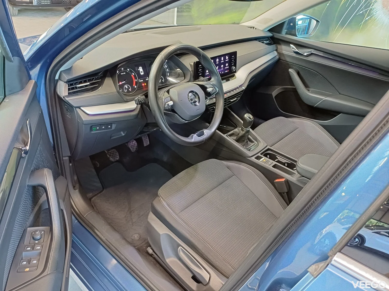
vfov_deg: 54.9
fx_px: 281
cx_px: 194
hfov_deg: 69.4
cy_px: 146
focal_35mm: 25
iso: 1000
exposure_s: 1/20
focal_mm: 4.65
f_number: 1.8
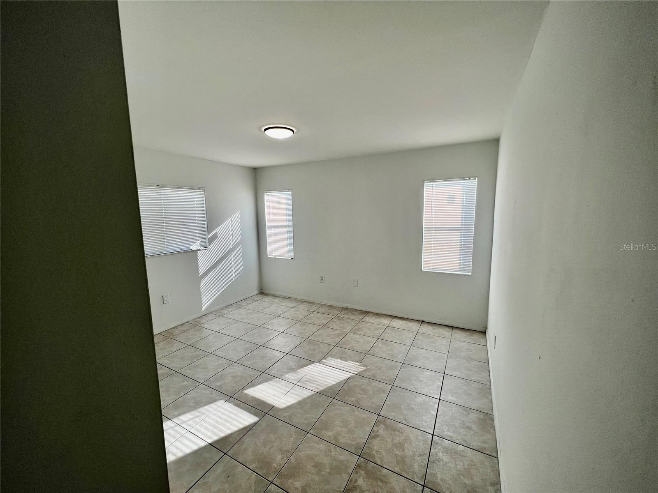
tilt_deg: -6.9
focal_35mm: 13
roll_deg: +0.9
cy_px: 246
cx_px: 329
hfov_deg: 106.2
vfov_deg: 89.9
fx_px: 247
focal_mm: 1.57
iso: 32
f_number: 1.8
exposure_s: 1/177
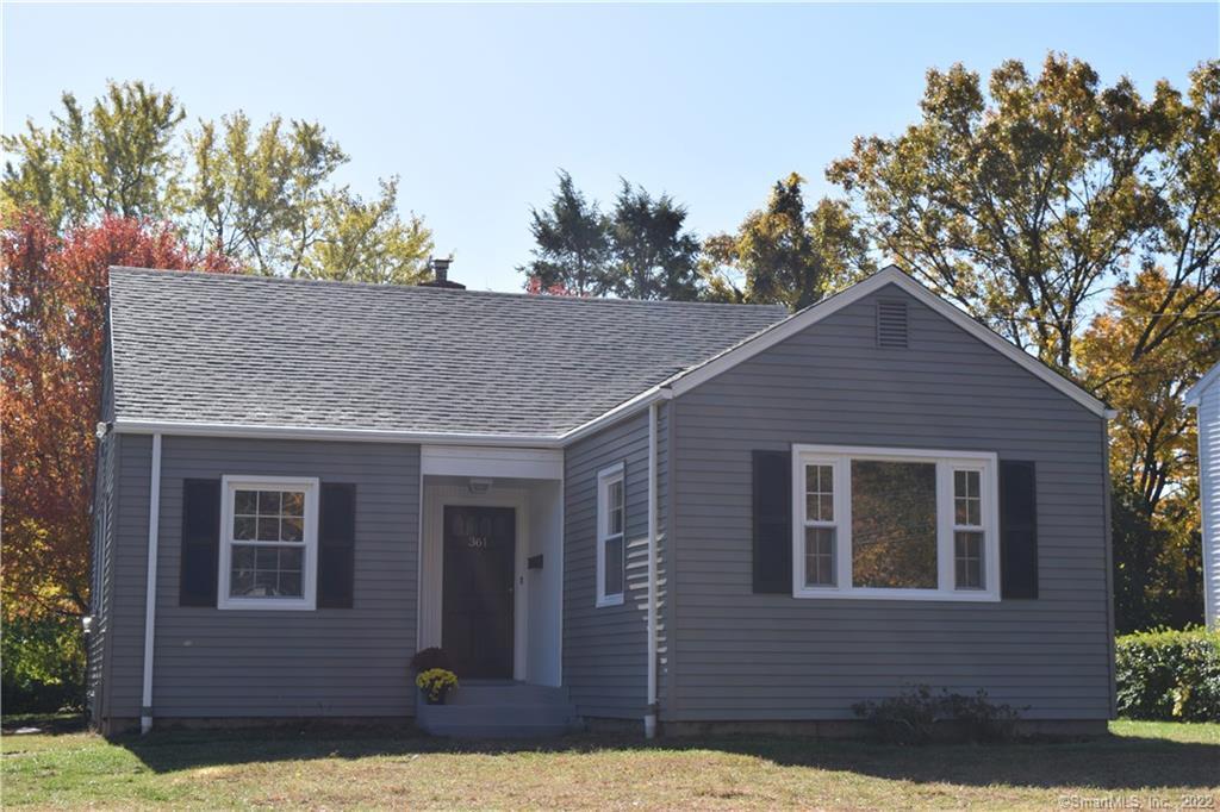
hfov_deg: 35.1
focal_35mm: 57
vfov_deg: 23.8
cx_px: 610
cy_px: 406
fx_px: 1931
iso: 200
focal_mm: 38
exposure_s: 1/320
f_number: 9
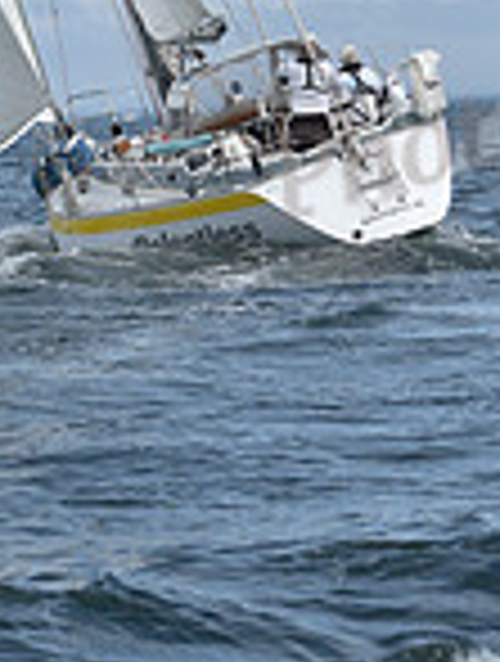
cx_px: 38
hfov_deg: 5.6
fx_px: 5082
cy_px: -522
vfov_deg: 7.3
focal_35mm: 265
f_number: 7.1
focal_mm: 70
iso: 200
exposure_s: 1/1250
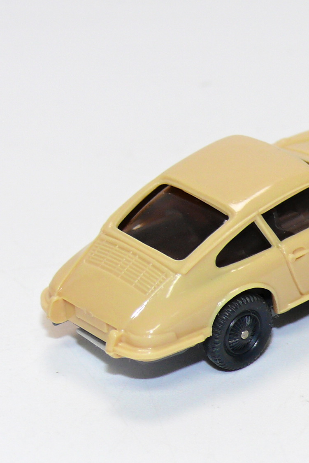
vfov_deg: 9.0
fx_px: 2947
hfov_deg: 6.0
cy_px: 217
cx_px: 257
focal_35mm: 229
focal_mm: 18.4
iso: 100
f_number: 4
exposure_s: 1/30
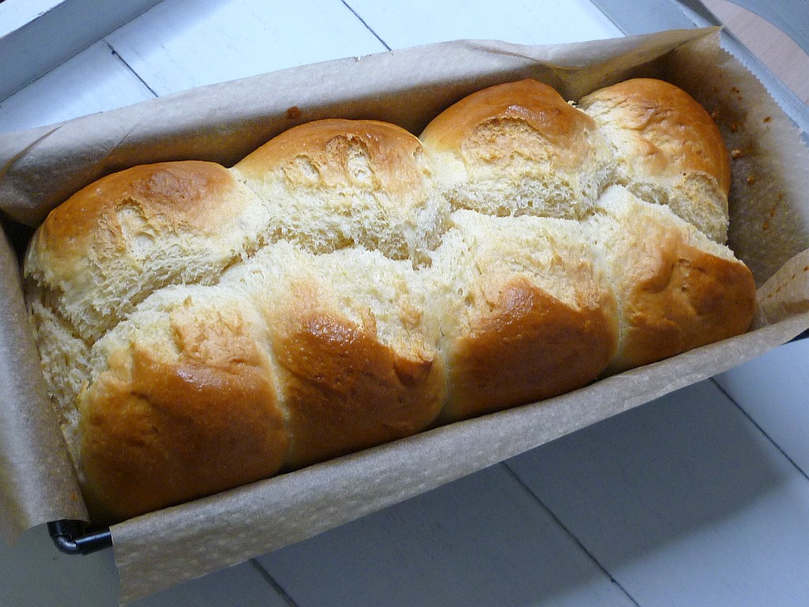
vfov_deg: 27.0
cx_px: 404
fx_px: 1262
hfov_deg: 35.5
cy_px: 304
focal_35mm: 54
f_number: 2.8
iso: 125
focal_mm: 5.5
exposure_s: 1/30
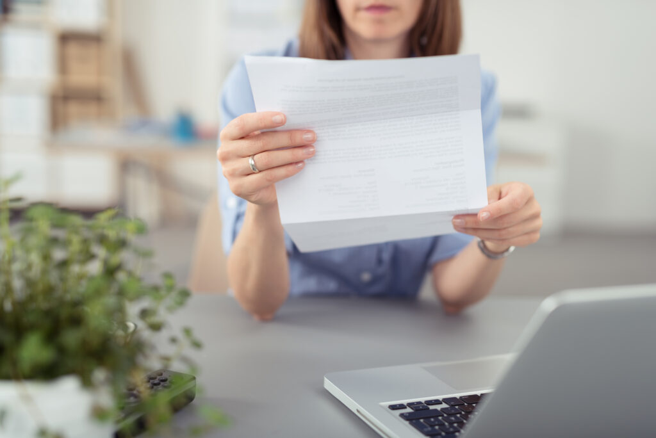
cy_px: 219
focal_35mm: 50
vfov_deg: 27.0
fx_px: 912
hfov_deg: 39.6
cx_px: 328
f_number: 2
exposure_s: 1/200
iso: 100
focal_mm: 50
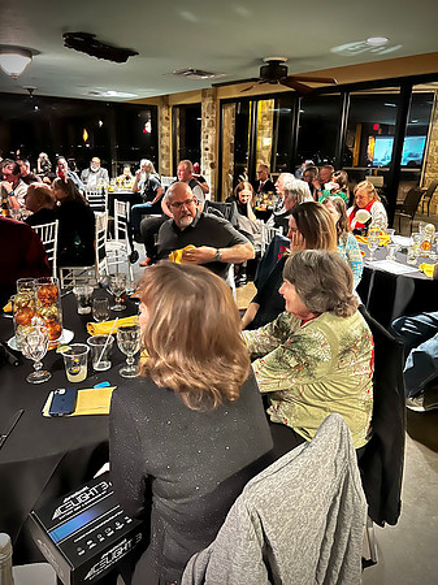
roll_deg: -1.3
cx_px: 219
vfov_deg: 67.3
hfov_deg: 53.0
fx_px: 439
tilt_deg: -15.7
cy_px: 292
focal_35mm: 26
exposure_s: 1/17
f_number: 1.5
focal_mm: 5.7
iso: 1000
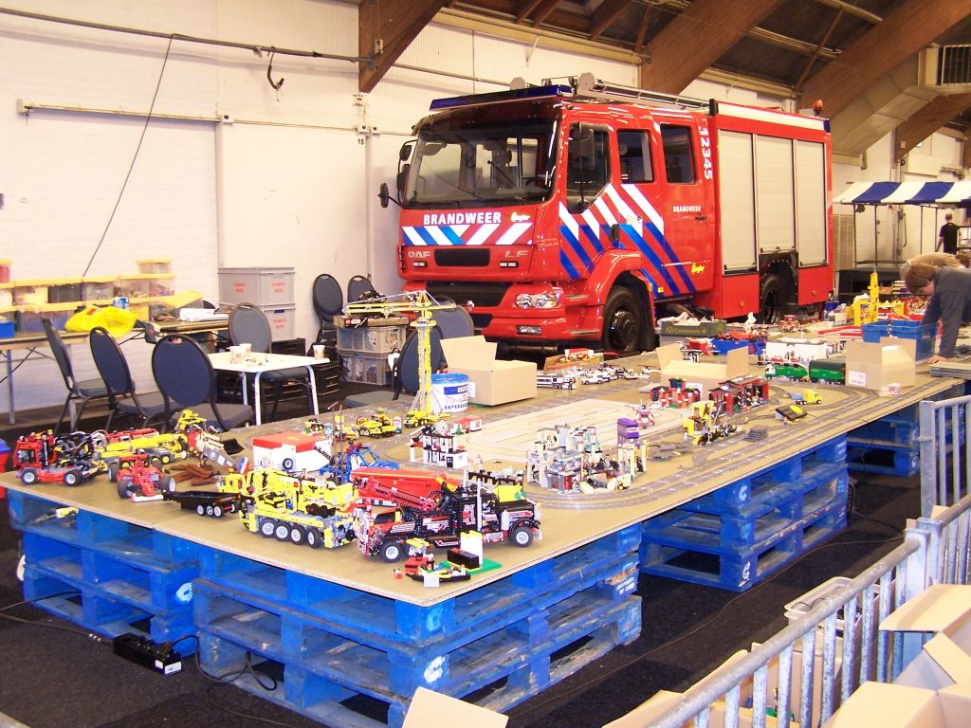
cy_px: 364
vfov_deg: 37.7
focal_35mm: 38
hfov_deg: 49.0
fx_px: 1066
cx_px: 486
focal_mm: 6.3
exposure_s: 1/4
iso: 140
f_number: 2.8
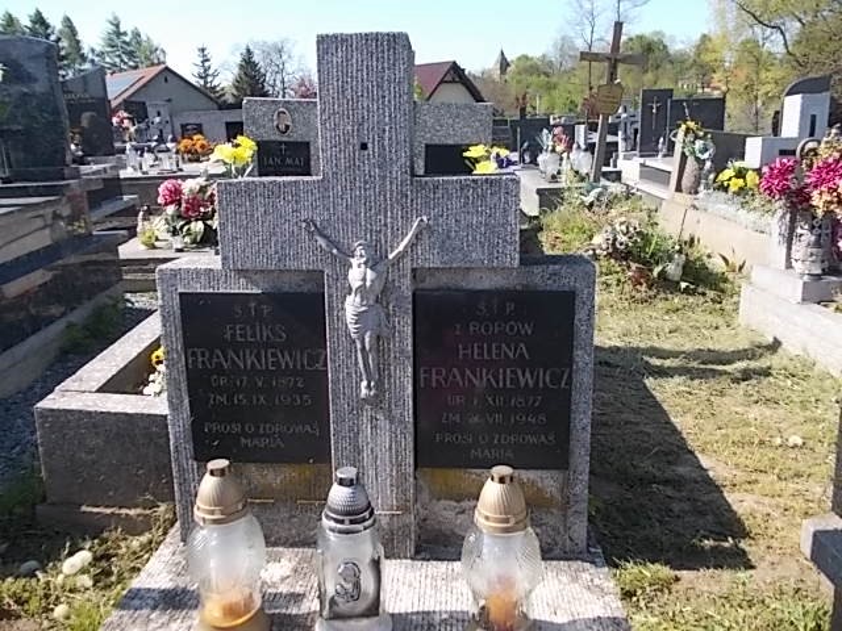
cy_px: 316
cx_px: 421
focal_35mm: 28
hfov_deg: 63.4
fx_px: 681
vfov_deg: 49.7
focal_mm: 4
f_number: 5.4
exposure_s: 1/125
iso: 80
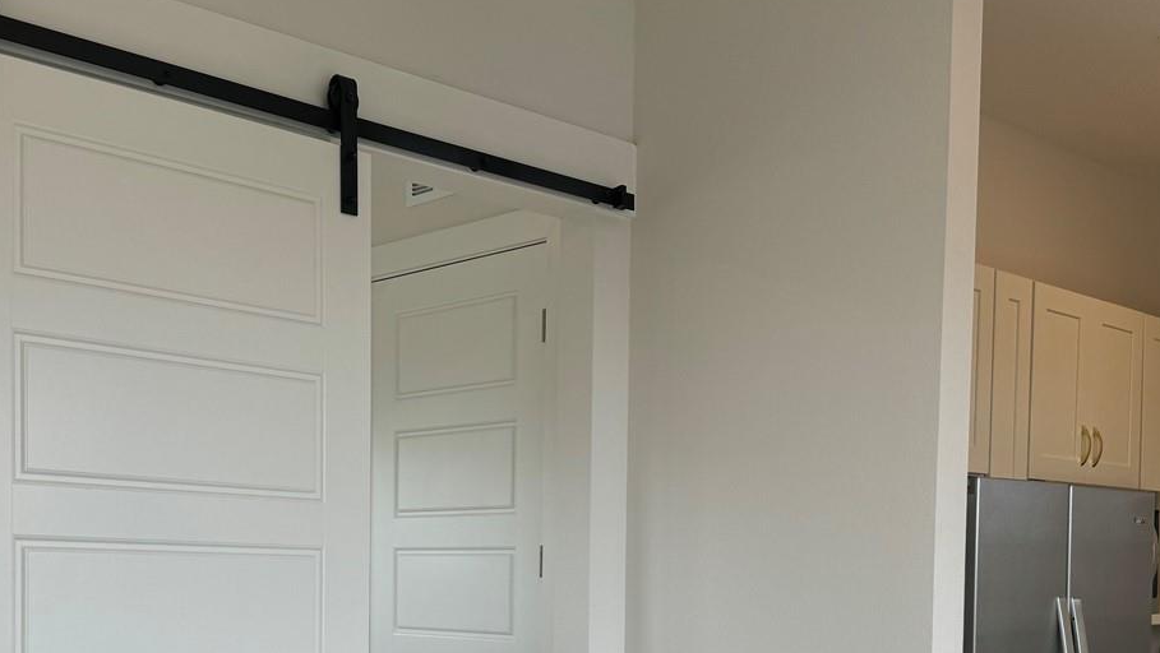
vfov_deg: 25.0
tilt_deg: -2.9
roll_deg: -0.4
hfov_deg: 44.5
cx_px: 504
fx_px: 1415
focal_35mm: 46
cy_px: 625
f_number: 1.78
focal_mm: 6.76
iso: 64
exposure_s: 1/207
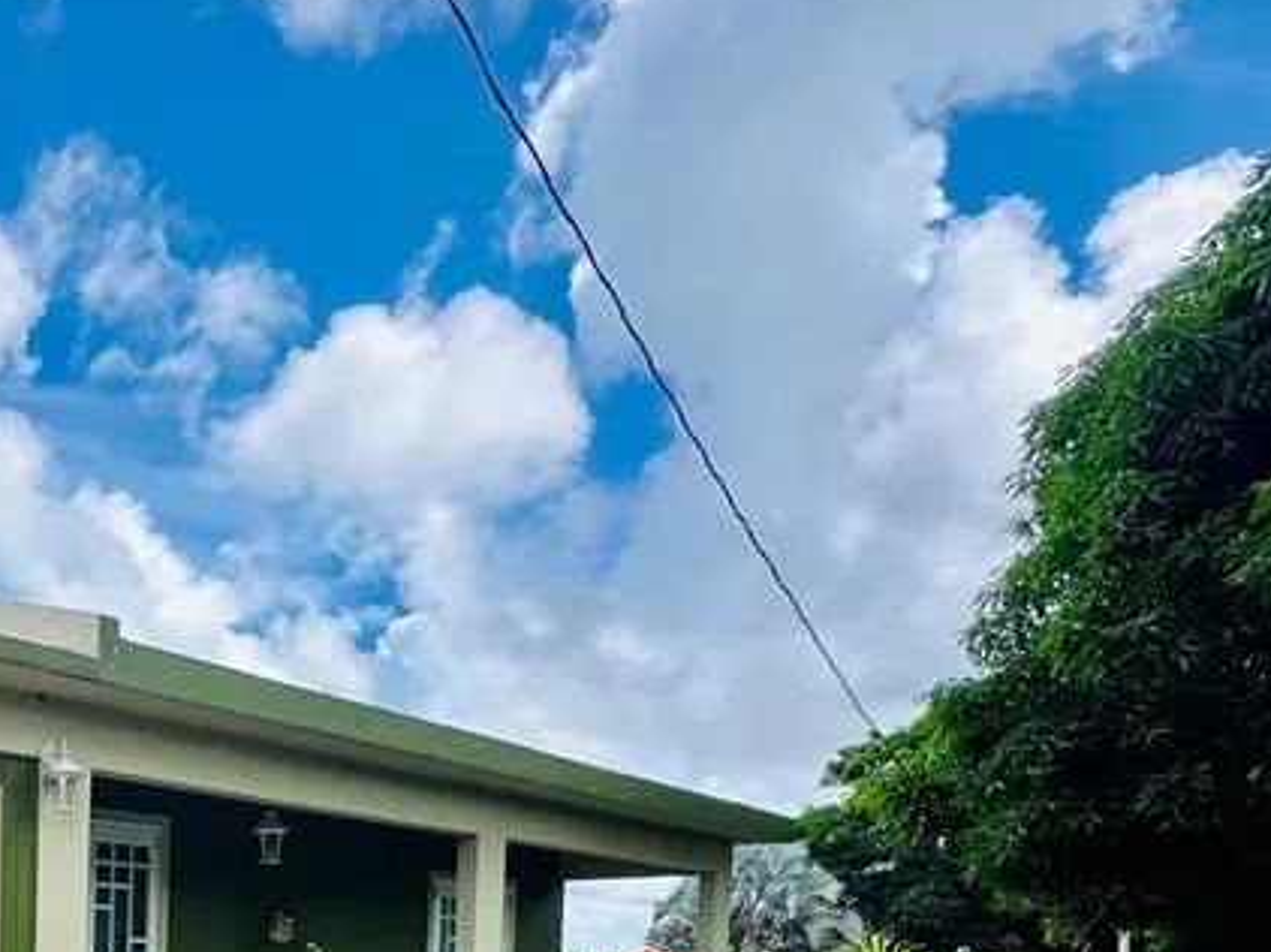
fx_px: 1248
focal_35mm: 34
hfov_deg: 44.8
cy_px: 1039
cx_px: -30
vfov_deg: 35.8
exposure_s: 1/842
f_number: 2.2
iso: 40
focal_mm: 2.22
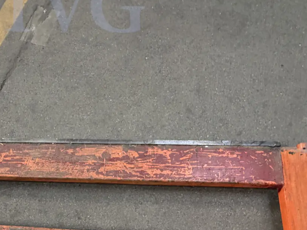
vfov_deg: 40.6
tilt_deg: -72.6
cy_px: 193
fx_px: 293
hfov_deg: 53.7
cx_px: 91
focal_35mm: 33
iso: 250
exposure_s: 1/121
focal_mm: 2.22
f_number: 2.2
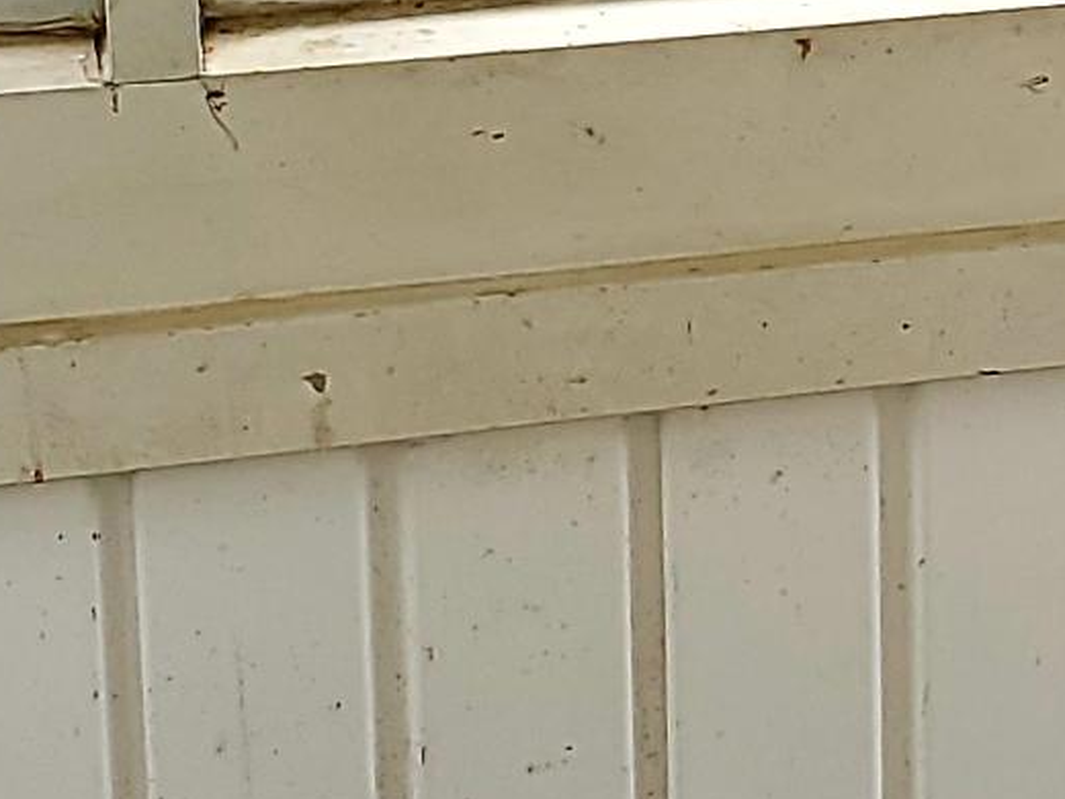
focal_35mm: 150
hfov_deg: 12.8
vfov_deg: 9.8
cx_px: 1274
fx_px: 4615
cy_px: -66
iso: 64
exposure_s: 1/120
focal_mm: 4.3
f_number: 2.4
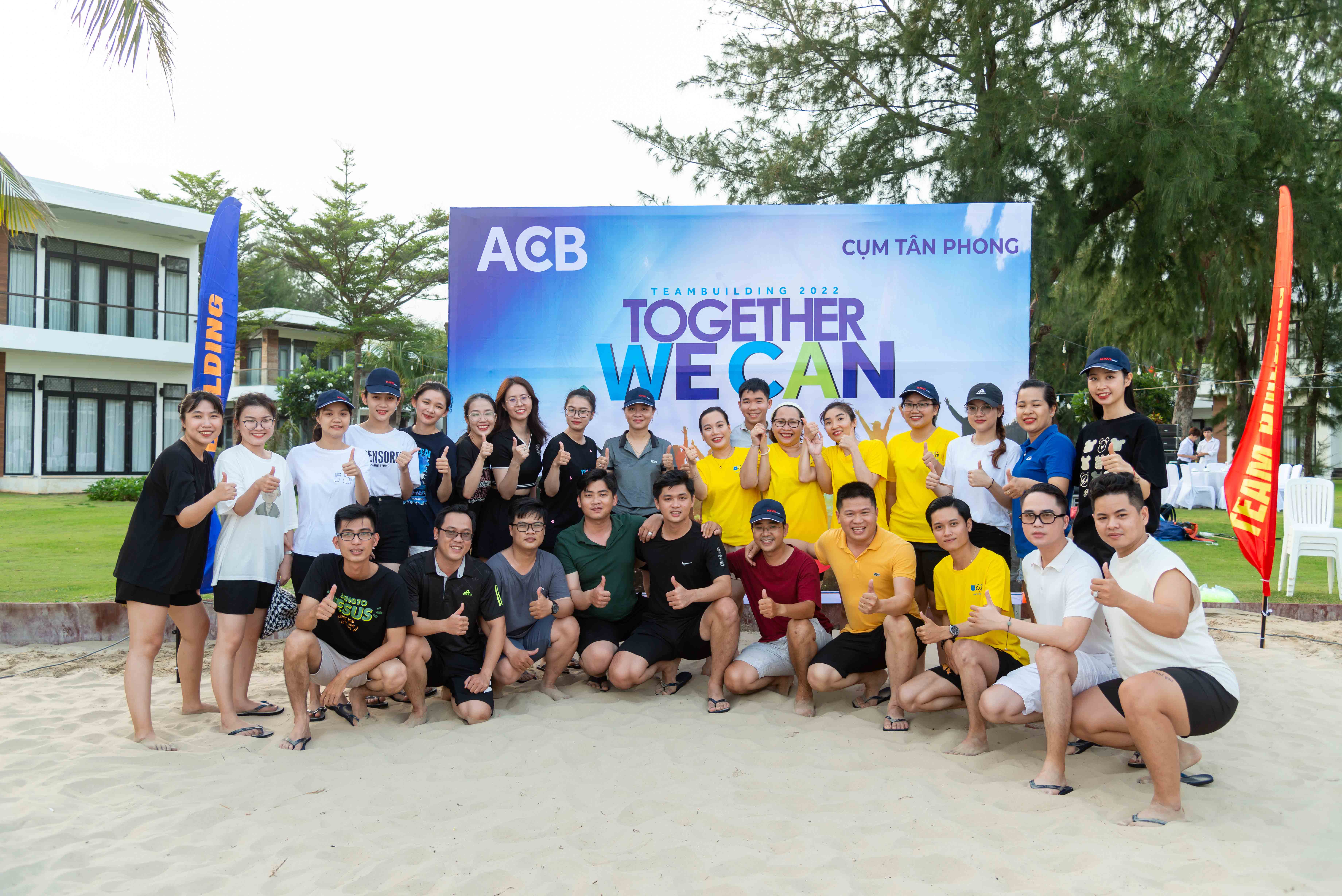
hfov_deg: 61.9
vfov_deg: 43.6
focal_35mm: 30
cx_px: 671
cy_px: 448
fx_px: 1119
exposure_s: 1/125
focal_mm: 30
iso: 200
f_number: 4
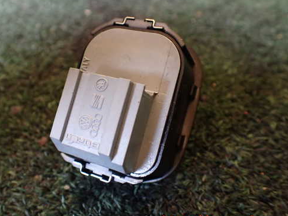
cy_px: 96
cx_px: 119
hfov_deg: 49.9
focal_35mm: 37
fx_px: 308
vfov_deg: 38.6
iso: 1000
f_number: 2.3
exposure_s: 1/30
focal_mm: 5.4
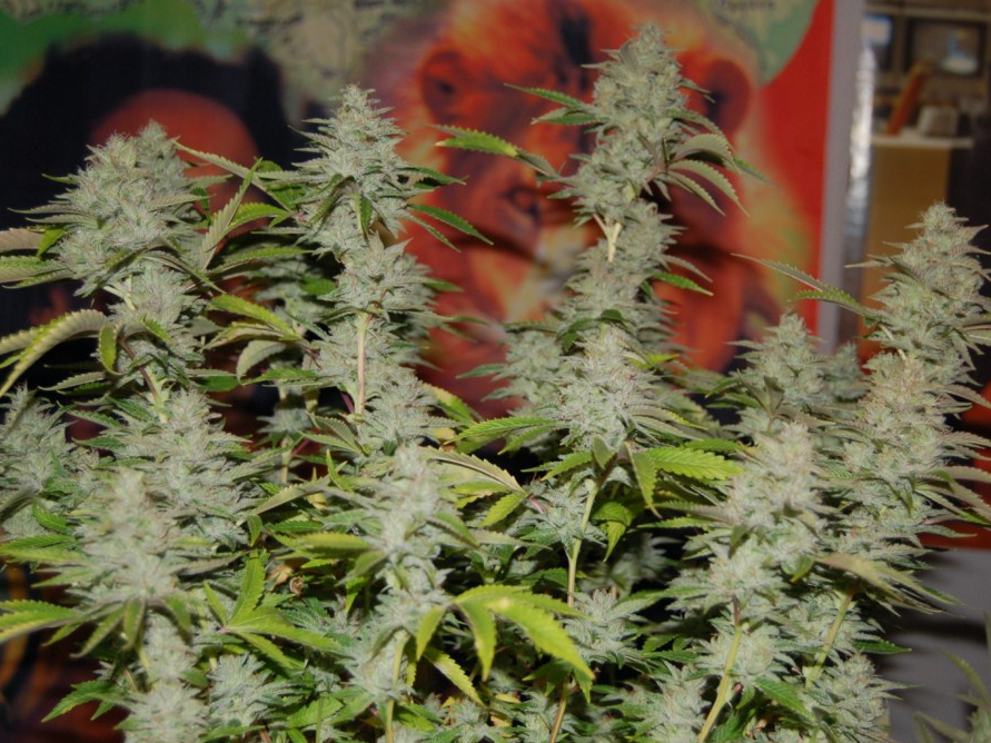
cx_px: 468
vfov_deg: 27.5
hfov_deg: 36.2
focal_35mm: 53
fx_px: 1517
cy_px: 371
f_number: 4.5
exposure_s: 1/60
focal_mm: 32
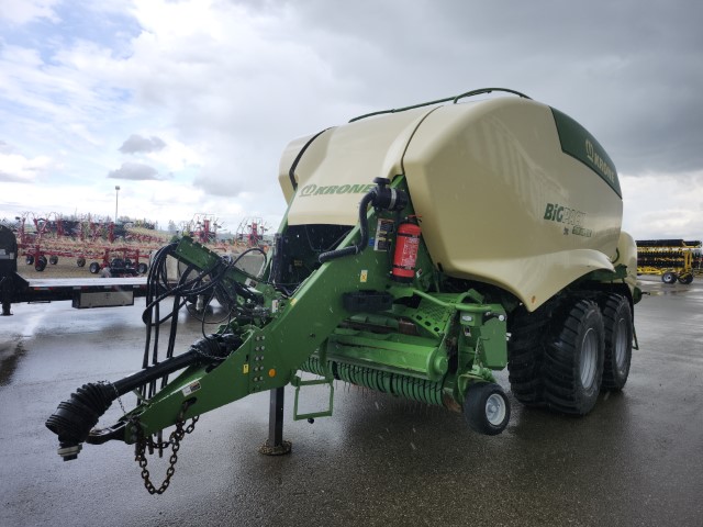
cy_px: 264
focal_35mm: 23
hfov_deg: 73.9
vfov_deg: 58.9
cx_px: 352
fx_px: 467
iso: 25
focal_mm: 5.54
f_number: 1.8
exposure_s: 1/449
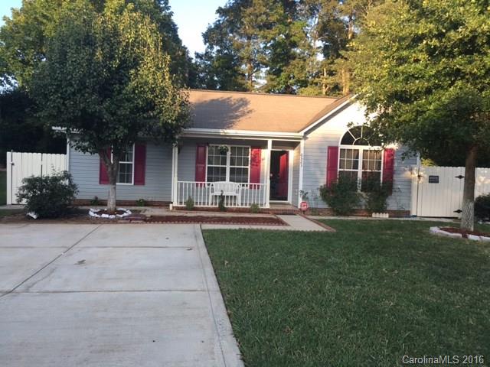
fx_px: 411
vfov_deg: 48.2
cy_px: 184
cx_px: 245
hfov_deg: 61.7
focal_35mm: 29
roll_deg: -2.1
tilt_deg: -1.0
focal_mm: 4.15
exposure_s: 1/174
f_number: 2.2
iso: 25
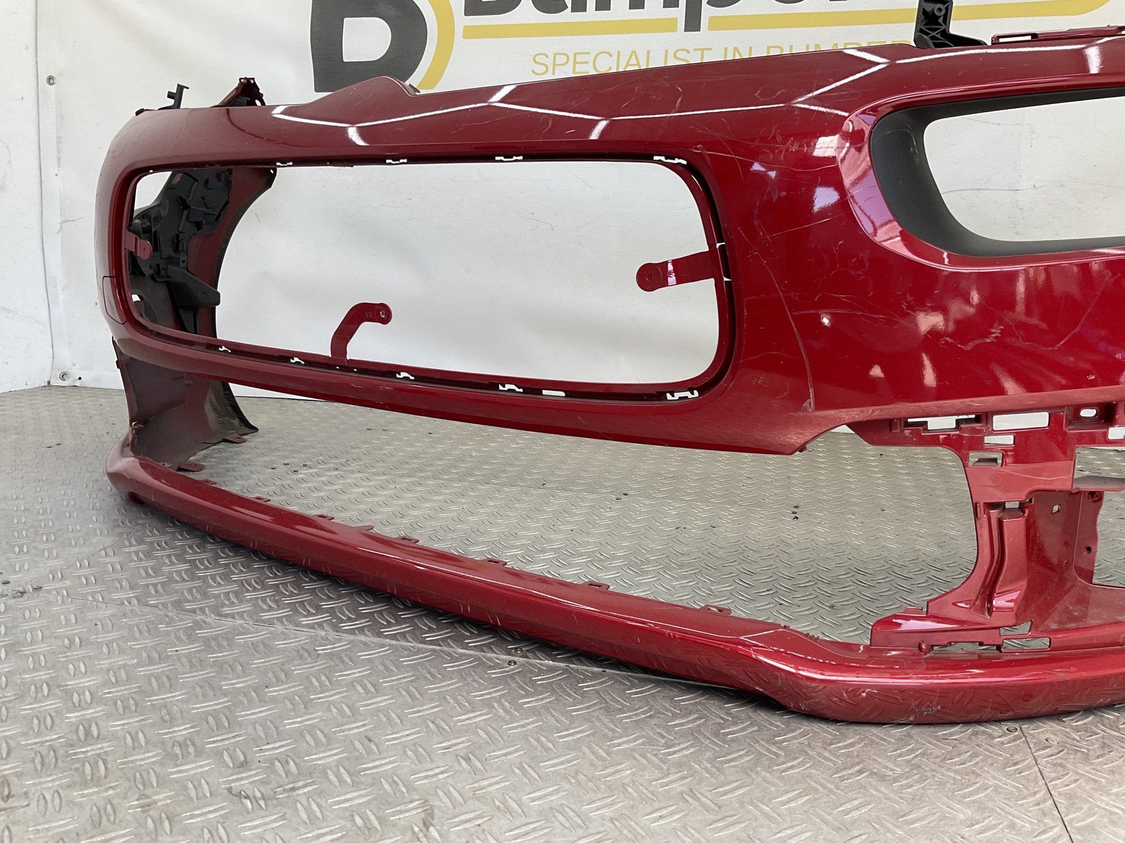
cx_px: 562
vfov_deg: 48.2
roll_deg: -3.3
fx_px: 942
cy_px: 422
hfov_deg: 61.7
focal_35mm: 29
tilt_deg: -13.0
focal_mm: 3
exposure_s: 1/123
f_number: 1.8
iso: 16
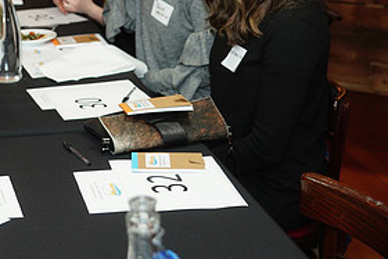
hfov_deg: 21.8
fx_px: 981
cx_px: 25
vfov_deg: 14.8
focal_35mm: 91
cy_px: 1
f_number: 4
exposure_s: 1/100
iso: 1000
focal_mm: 44
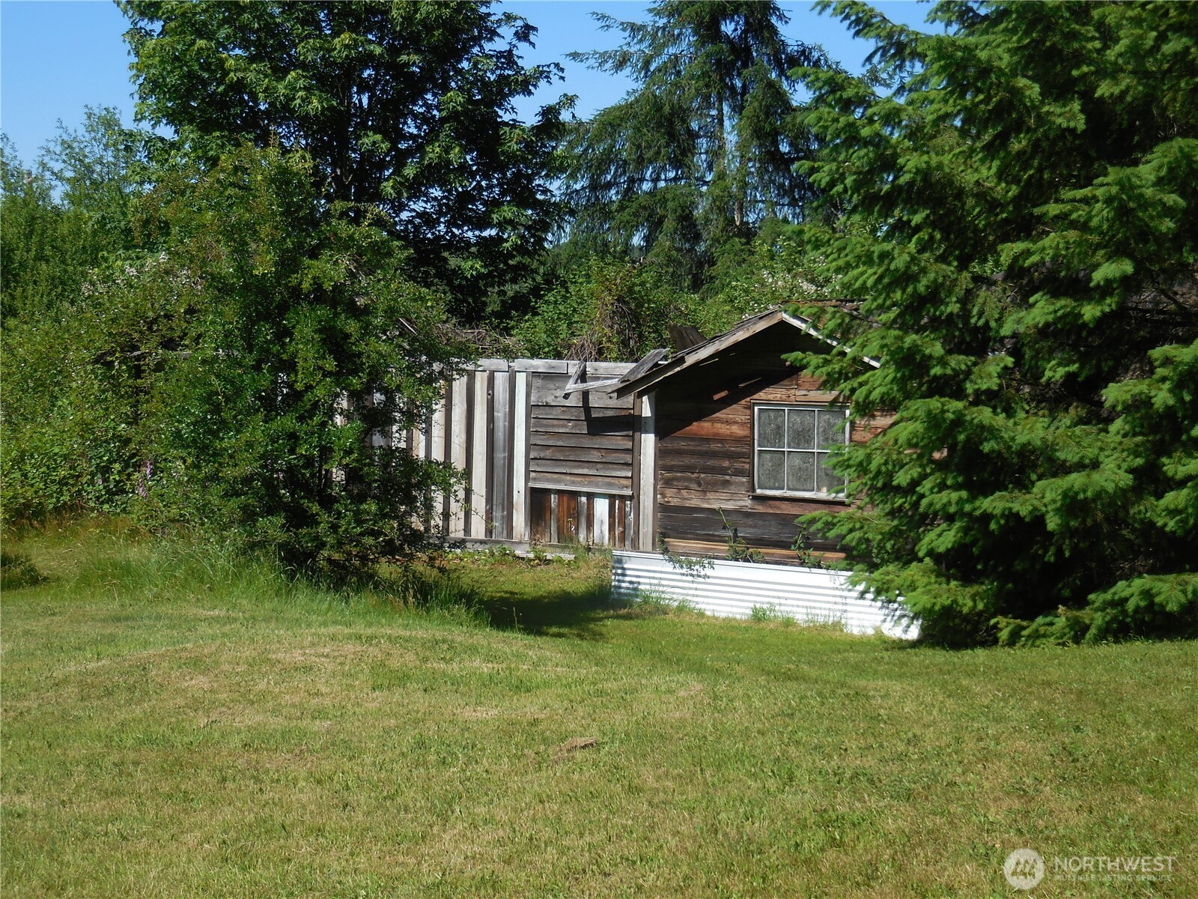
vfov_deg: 28.0
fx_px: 1800
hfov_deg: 36.8
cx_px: 599
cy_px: 450
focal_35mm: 52
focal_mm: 9.4
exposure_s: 1/800
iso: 125
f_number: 4.3
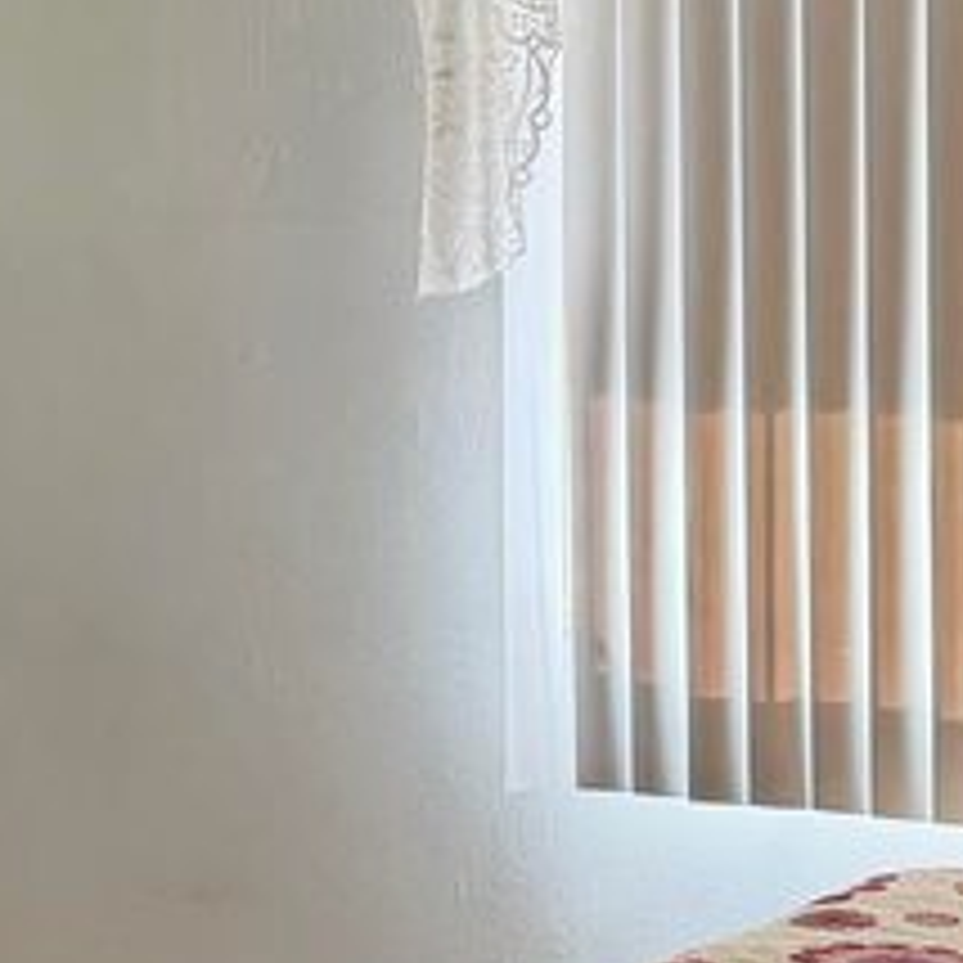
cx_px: 562
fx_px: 3745
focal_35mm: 119
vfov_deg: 14.6
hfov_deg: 14.6
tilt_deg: +0.5
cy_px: 171
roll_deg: -0.1
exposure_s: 1/120
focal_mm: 6.76
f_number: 1.78
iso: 125
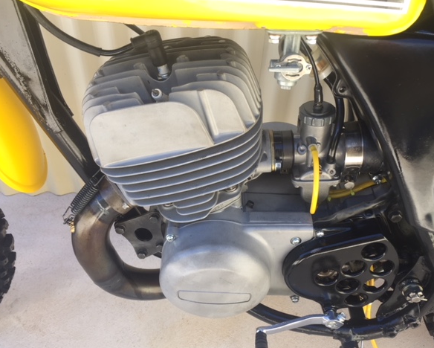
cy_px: 176
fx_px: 398
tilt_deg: -43.3
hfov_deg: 57.1
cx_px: 229
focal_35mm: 31
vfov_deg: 47.2
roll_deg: -5.2
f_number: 2.2
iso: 32
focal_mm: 4.15
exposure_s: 1/130
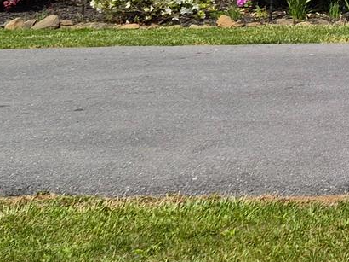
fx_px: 1159
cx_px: 643
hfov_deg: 14.8
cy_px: -98
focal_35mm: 115
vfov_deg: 12.4
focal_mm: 5.4
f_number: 1.8
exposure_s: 1/7696
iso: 64
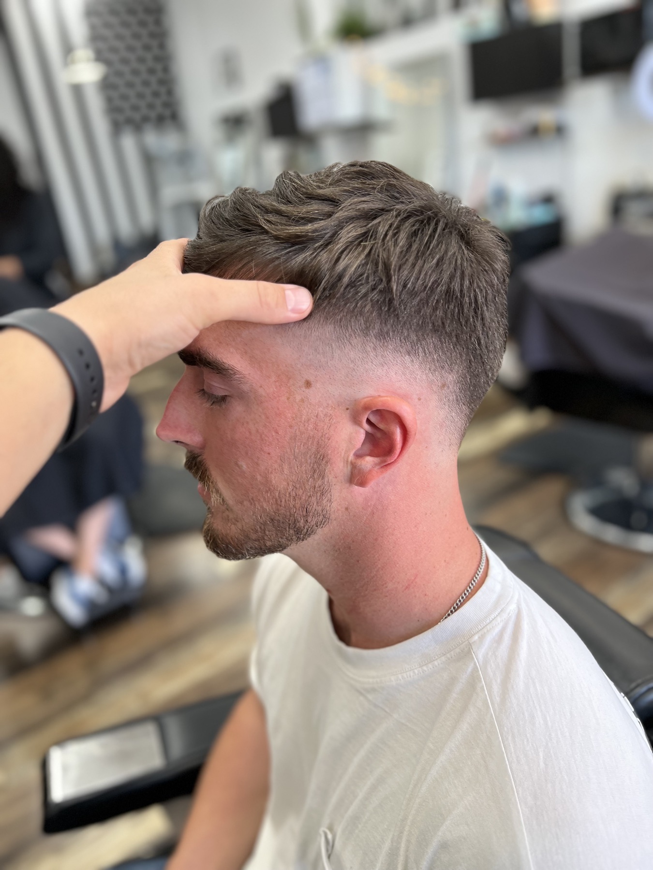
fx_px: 654
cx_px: 326
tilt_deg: -22.7
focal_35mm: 26
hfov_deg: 53.1
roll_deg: +9.0
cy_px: 435
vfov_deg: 67.3
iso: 64
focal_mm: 5.7
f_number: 1.5
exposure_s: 1/60
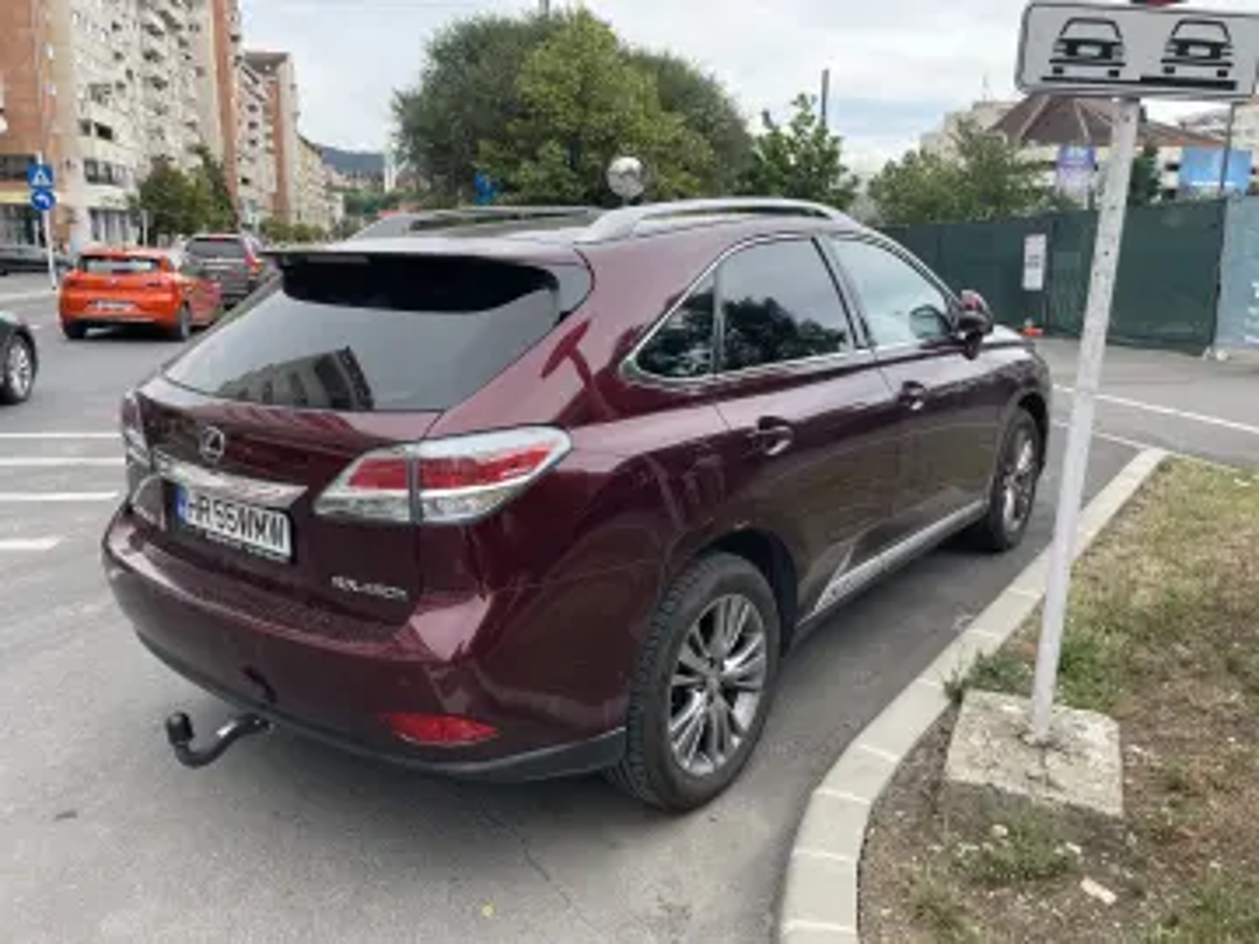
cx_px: 630
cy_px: 472
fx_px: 946
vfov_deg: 53.1
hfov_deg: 67.3
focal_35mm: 26
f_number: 1.6
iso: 32
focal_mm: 4.2
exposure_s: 1/654
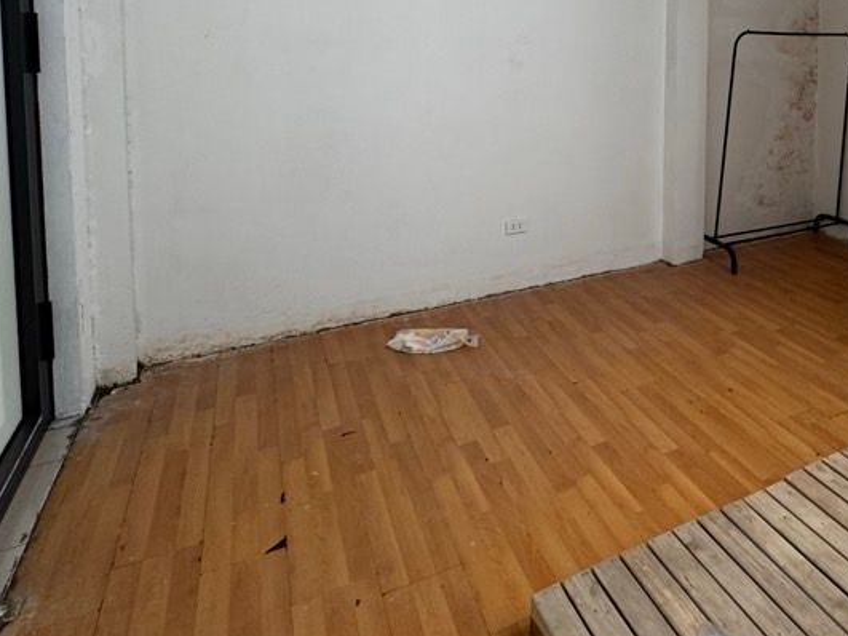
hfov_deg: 61.6
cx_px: 639
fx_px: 661
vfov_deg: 47.2
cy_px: 88
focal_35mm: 27
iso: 160
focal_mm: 2.22
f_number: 2.2
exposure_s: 1/100
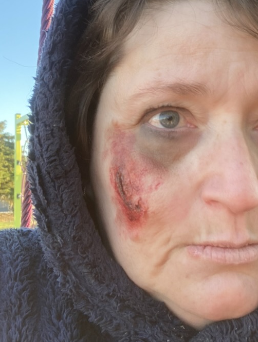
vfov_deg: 38.7
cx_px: 156
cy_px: 134
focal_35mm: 49
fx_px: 486
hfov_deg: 29.7
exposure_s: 1/121
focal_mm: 2.87
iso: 50
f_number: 2.2
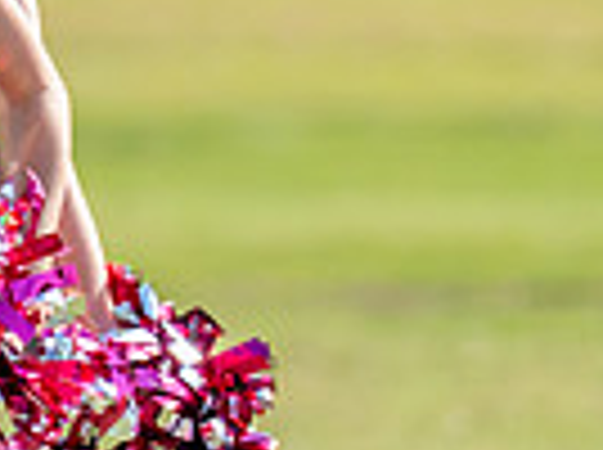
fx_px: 19806
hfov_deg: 1.7
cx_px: -117
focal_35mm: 1139
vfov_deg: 1.3
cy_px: -118
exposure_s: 1/2000
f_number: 2.8
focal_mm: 188
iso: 200
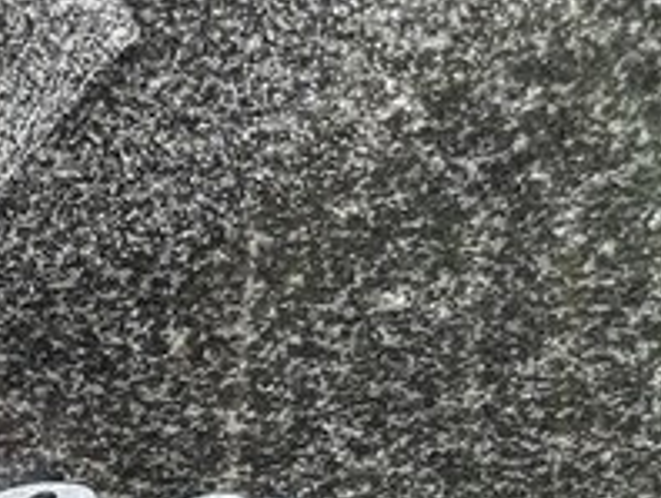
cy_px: 709
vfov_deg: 13.4
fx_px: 2007
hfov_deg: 16.6
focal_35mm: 105
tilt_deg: -54.3
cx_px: -394
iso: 32
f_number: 1.6
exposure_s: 1/155
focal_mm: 4.2
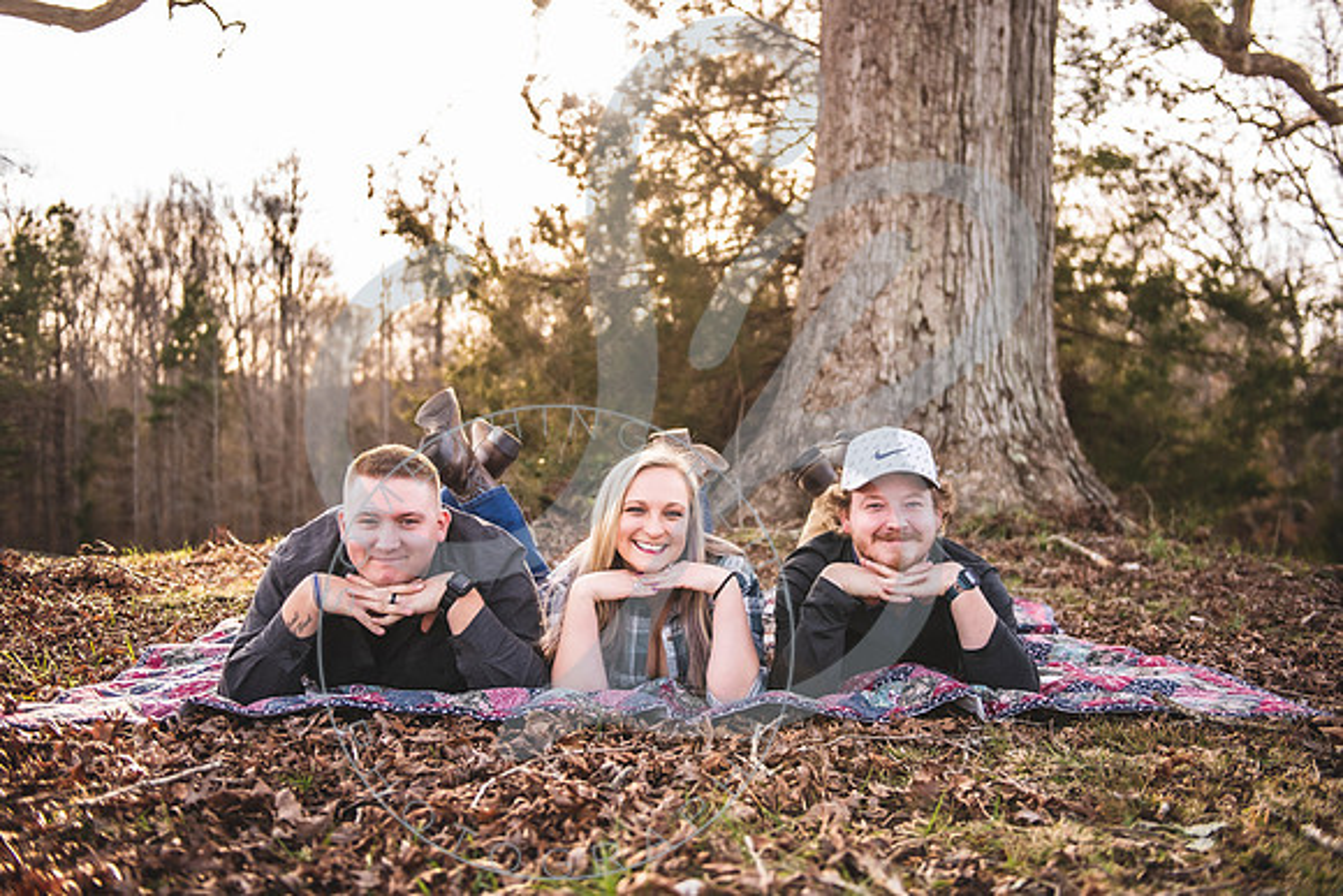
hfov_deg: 51.6
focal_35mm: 37
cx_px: 684
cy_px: 448
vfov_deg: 35.7
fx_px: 1389
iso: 100
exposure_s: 1/250
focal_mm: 36
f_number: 2.8
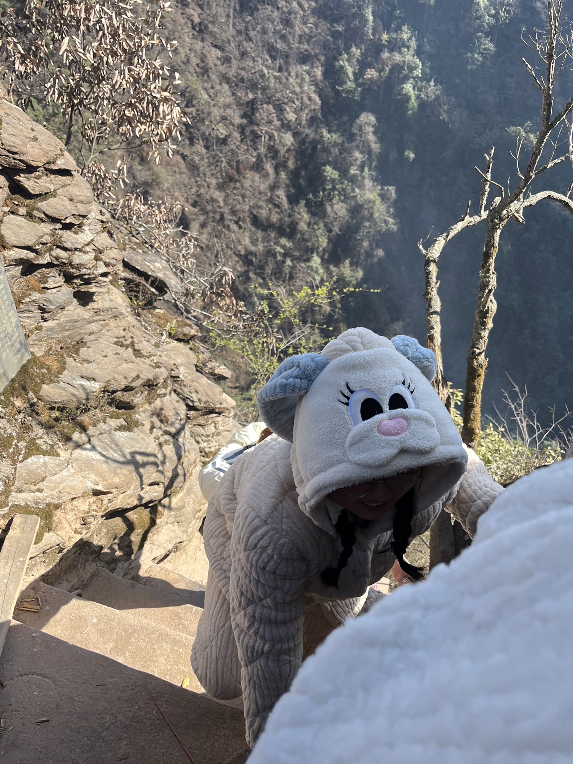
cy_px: 382
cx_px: 286
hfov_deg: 53.1
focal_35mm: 26
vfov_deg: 67.3
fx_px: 574
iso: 50
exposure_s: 1/742
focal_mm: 5.1
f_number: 1.6
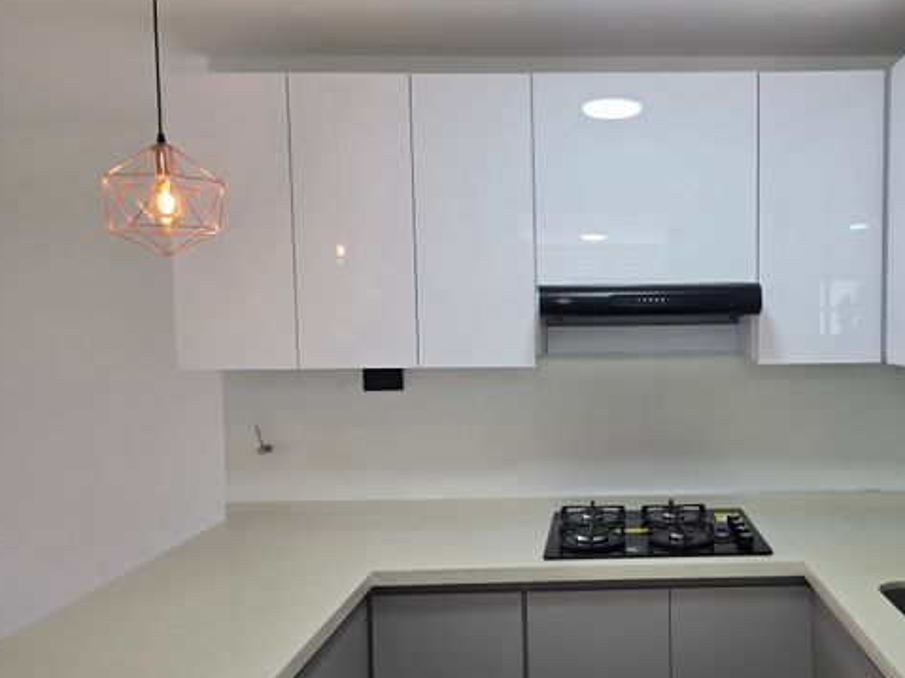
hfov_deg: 55.4
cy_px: 383
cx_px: 619
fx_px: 836
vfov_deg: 44.0
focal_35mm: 32
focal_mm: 6.3
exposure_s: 1/120
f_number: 1.7
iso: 50
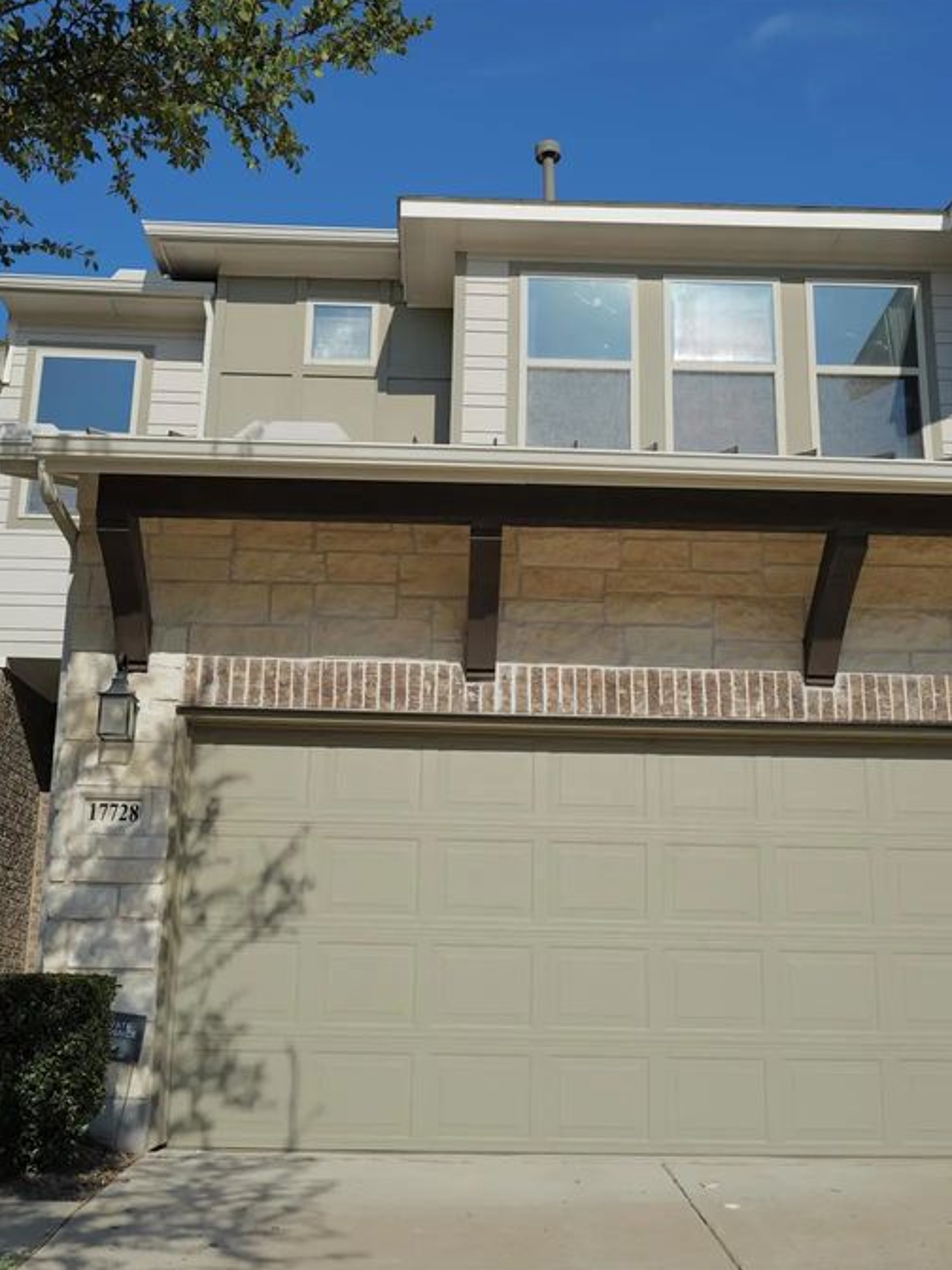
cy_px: 630
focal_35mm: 41
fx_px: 1503
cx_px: 499
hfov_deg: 35.1
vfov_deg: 45.8
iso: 100
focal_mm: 28
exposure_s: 1/640
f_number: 5.6
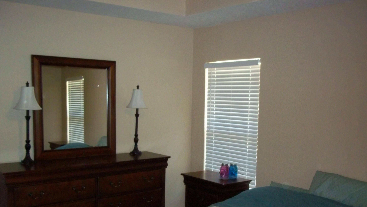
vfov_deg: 29.5
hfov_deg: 50.5
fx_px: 389
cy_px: 139
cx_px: 186
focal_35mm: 40
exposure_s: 1/30
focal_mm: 6.5
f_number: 3.1
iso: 320
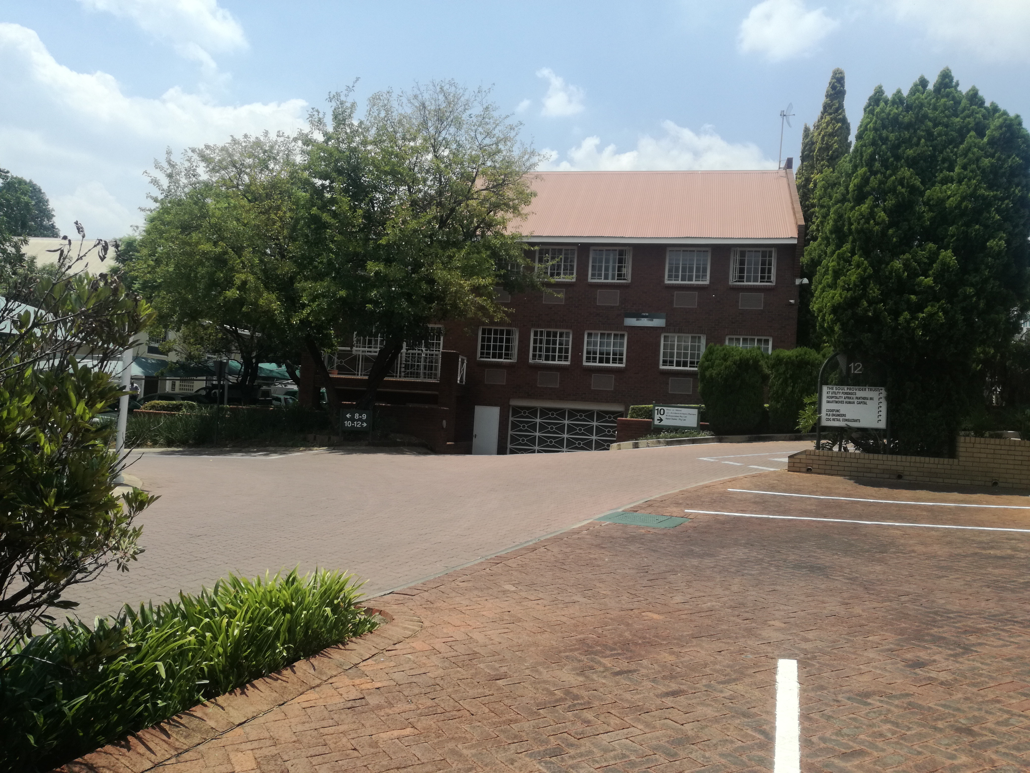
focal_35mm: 27
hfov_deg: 65.3
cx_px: 515
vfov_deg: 51.4
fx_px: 803
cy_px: 386
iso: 50
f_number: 2
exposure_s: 1/1587
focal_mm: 3.79
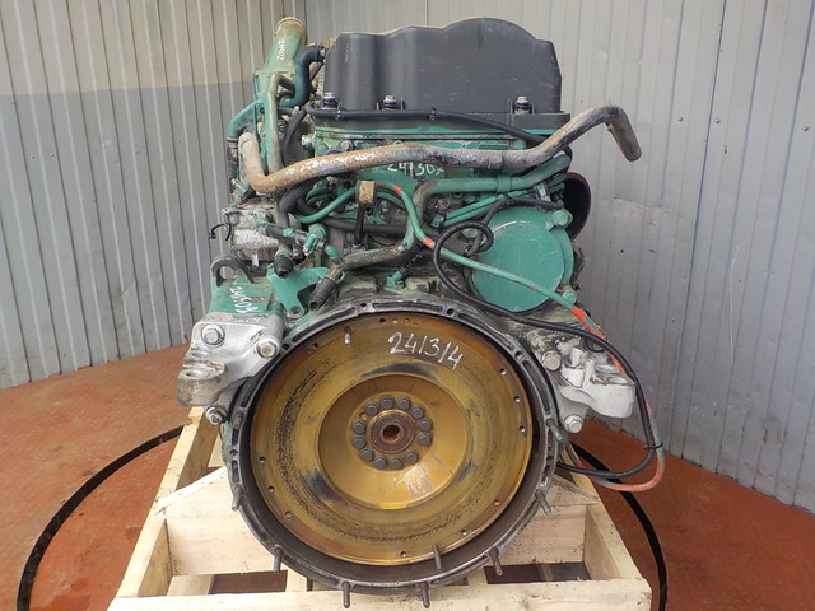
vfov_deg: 46.8
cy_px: 306
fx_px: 706
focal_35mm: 30
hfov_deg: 60.0
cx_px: 408
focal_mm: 4.1
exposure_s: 1/40
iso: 125
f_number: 3.3
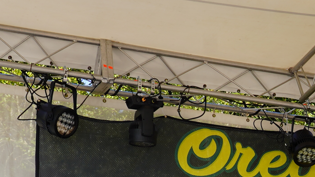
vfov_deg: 8.7
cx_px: 353
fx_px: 1119
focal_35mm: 134
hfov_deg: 15.6
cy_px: 297
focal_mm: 30
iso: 100
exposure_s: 1/100
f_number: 8
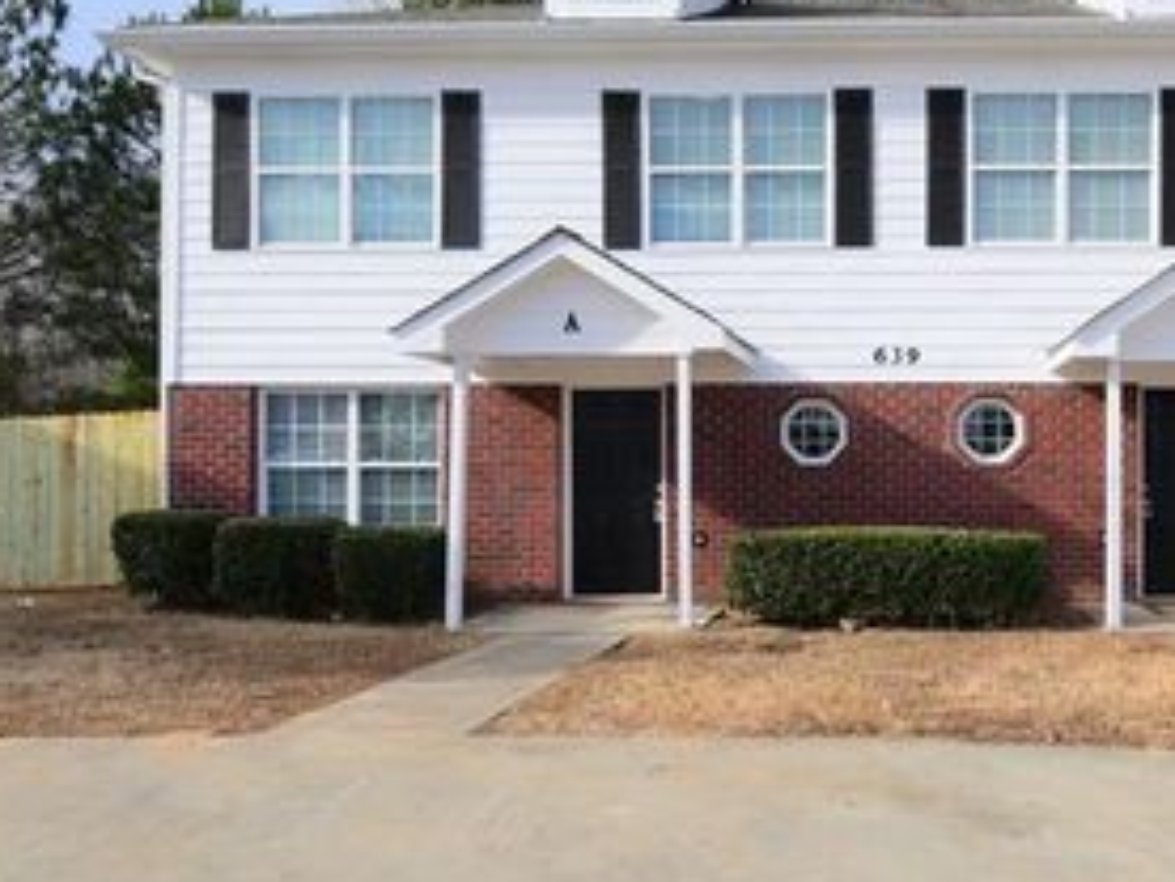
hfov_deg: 52.6
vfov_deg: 42.9
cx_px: 899
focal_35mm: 33
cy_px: 473
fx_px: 1121
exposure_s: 1/250
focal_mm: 13
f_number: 8
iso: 100
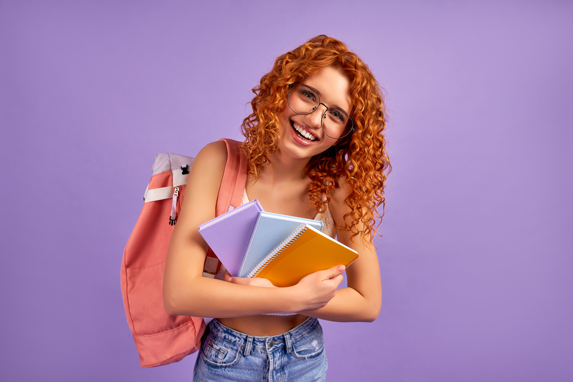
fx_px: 557
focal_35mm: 35
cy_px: 191
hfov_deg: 54.4
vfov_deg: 37.9
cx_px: 286
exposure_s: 1/160
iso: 125
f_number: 4.5
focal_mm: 35
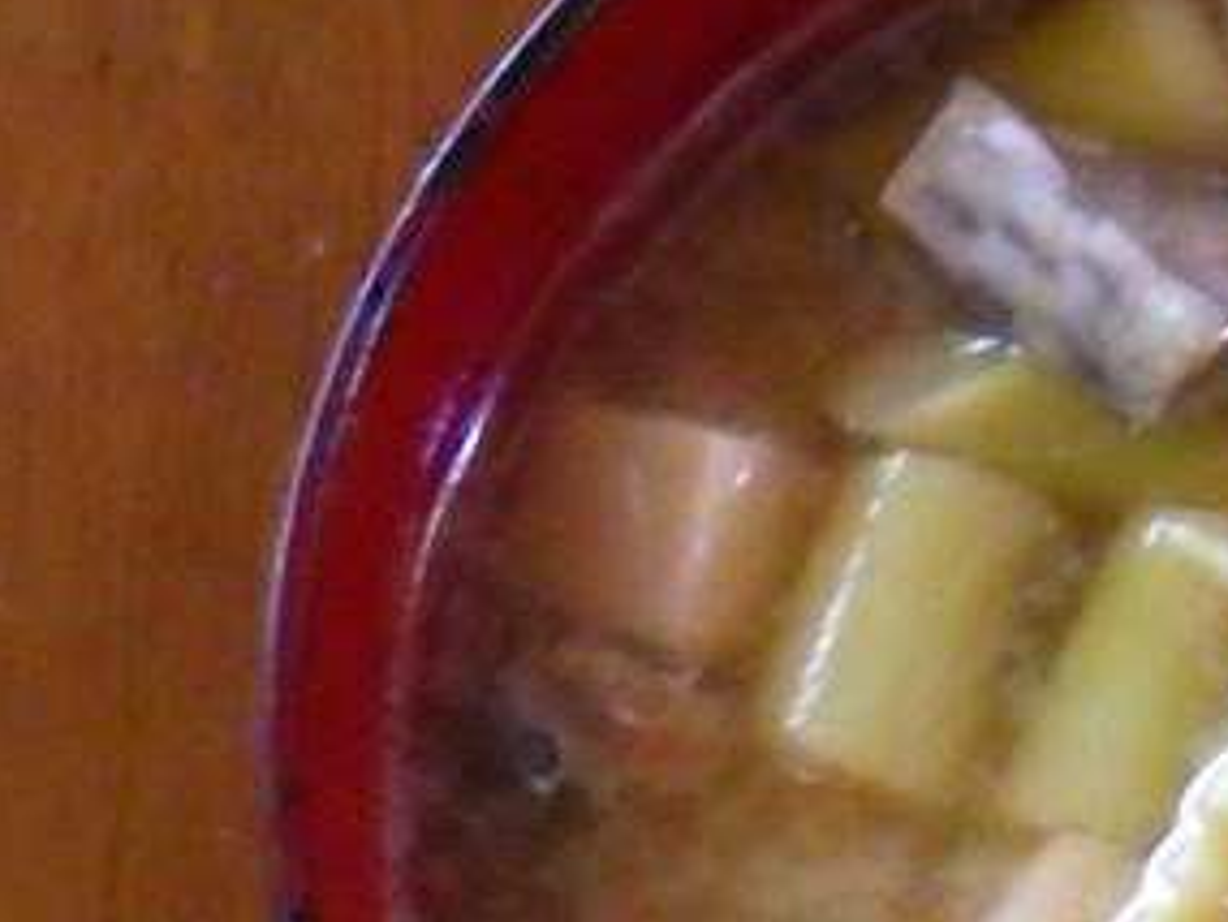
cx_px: 1495
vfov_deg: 10.3
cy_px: 909
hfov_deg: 13.4
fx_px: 5075
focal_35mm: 143
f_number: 4.4
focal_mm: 9.1
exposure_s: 1/25
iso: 1600
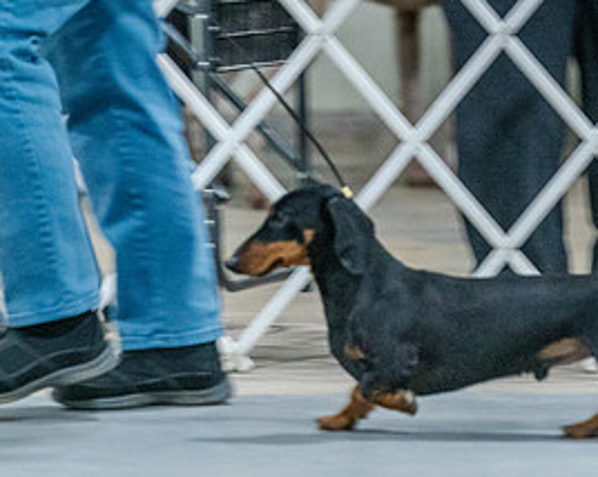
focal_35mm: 473
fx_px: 8365
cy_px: 36
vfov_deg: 3.3
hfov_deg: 4.1
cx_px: 414
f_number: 3.5
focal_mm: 200
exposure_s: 1/200
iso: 6400
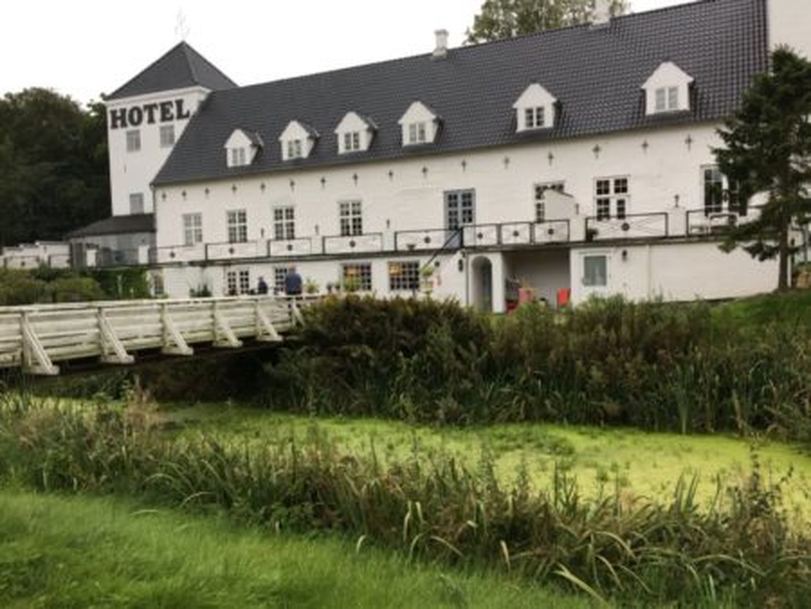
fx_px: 680
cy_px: 304
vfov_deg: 48.3
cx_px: 406
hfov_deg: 61.6
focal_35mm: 29
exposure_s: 1/100
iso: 40
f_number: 2.2
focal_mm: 4.15
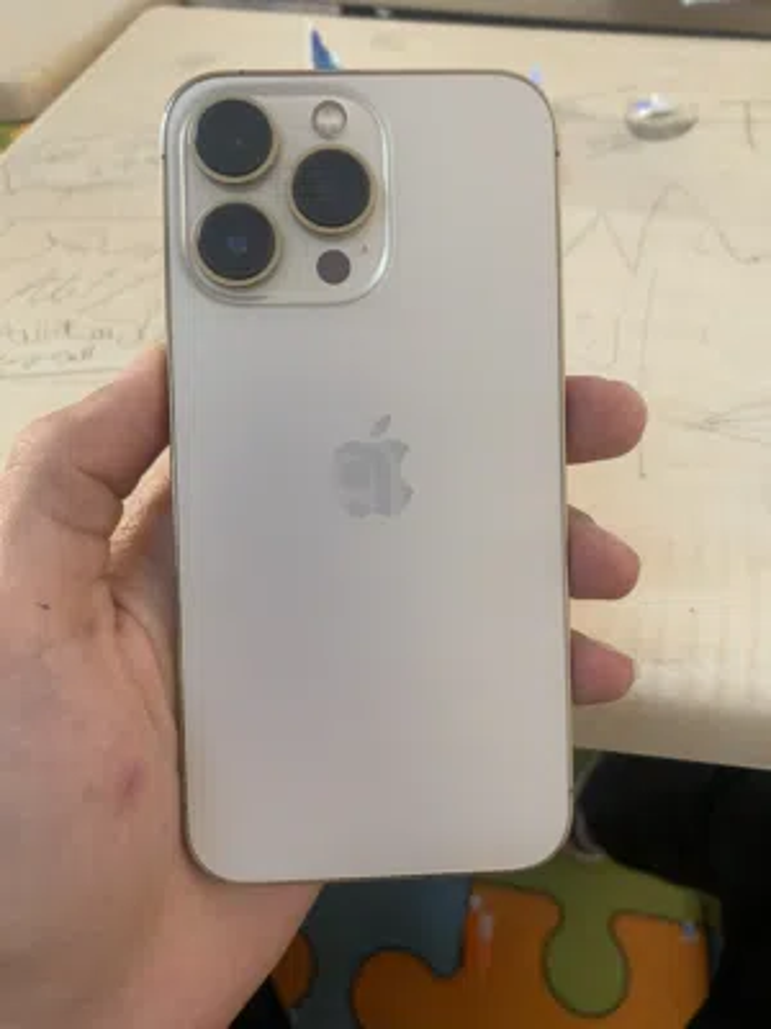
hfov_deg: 54.9
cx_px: 386
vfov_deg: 69.4
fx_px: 742
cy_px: 514
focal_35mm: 25
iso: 125
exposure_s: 1/50
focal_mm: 4.25
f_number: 1.8
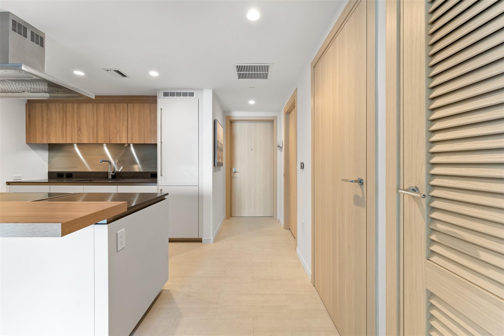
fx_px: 196
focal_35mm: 14
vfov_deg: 81.2
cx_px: 252
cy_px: 168
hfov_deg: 104.3
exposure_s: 1/5
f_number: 9
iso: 400
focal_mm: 14
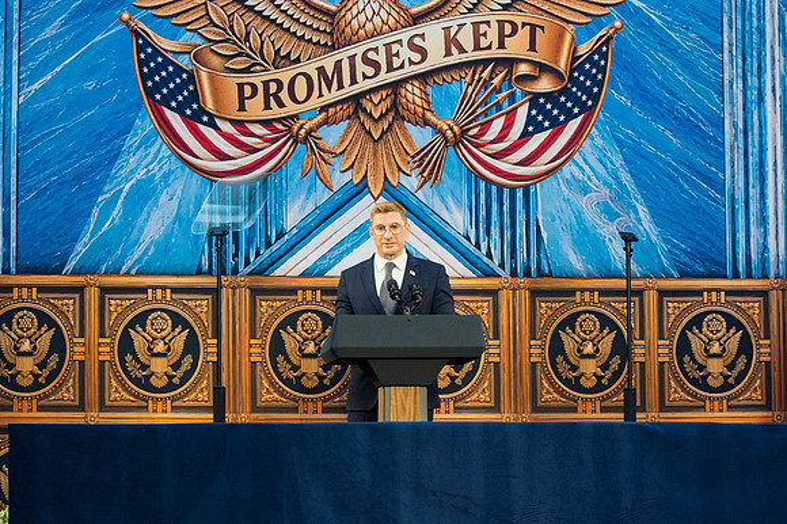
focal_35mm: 105
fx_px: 2294
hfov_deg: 19.5
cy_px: 262
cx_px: 394
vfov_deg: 13.0
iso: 1600
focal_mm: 70
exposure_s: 1/400
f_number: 4.5
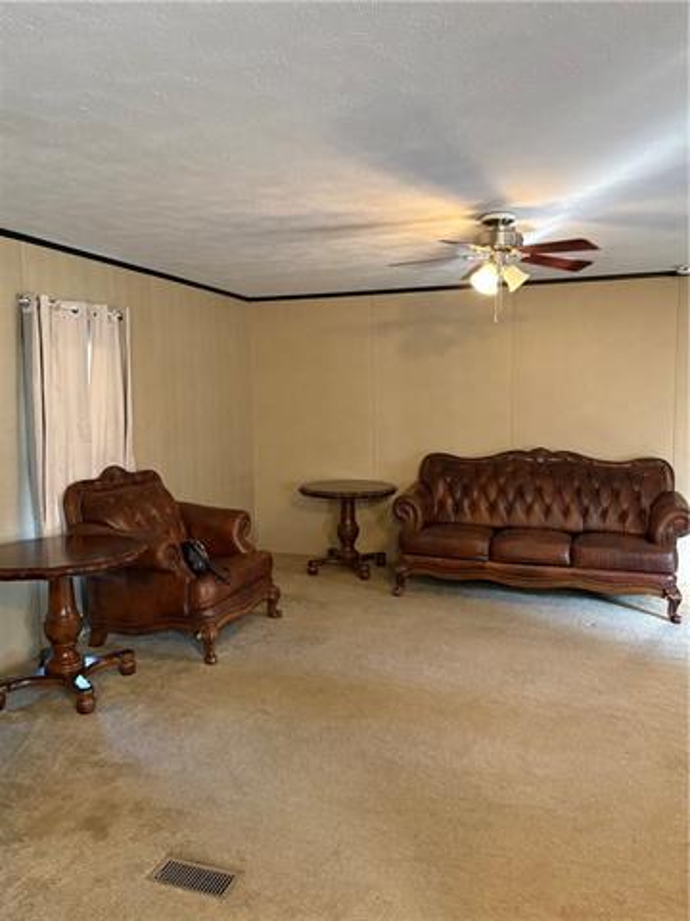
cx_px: 345
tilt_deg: -4.1
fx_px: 691
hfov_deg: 53.1
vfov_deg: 67.3
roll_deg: -0.1
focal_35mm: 26
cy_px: 460
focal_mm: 5.96
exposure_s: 1/30
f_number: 1.6
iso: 500
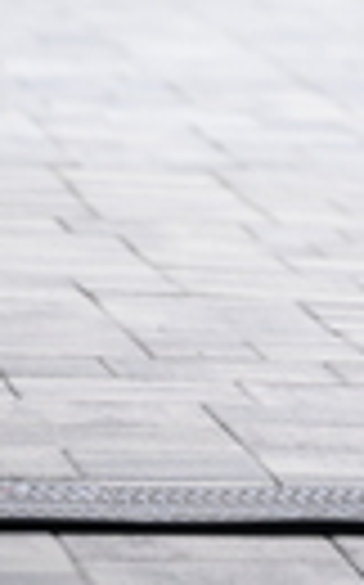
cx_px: 721
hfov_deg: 2.4
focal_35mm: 538
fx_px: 8558
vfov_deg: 3.9
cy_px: -477
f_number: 2.8
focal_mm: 125
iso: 640
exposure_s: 1/2000
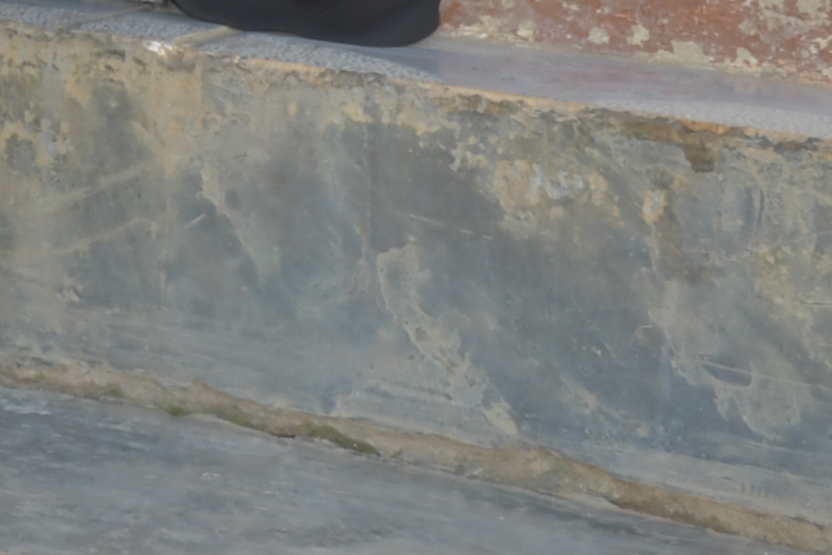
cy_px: -739
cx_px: -1207
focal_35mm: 238
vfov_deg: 5.6
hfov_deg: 8.0
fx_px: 5500
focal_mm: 30
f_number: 6.3
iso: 100
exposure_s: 1/125
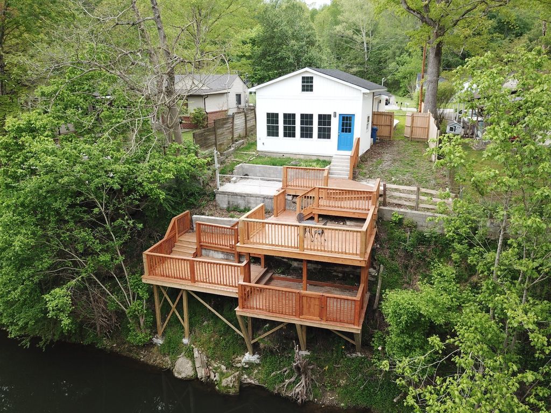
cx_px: 276
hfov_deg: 67.3
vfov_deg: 53.1
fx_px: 414
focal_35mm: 26
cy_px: 206
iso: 100
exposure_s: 1/181
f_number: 2.2
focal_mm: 4.73
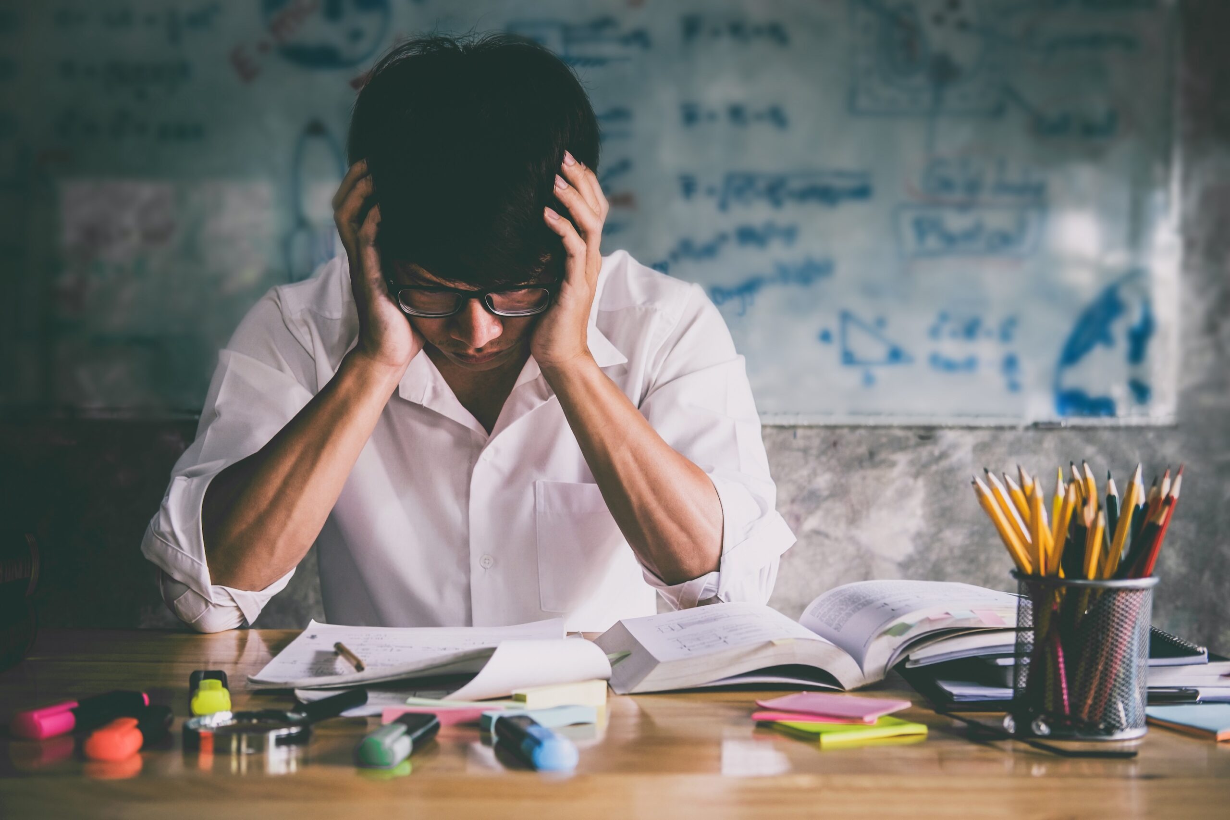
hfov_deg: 37.5
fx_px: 1810
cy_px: 410
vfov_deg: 25.5
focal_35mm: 53
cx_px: 615
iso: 400
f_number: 2.8
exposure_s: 1/80
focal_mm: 35
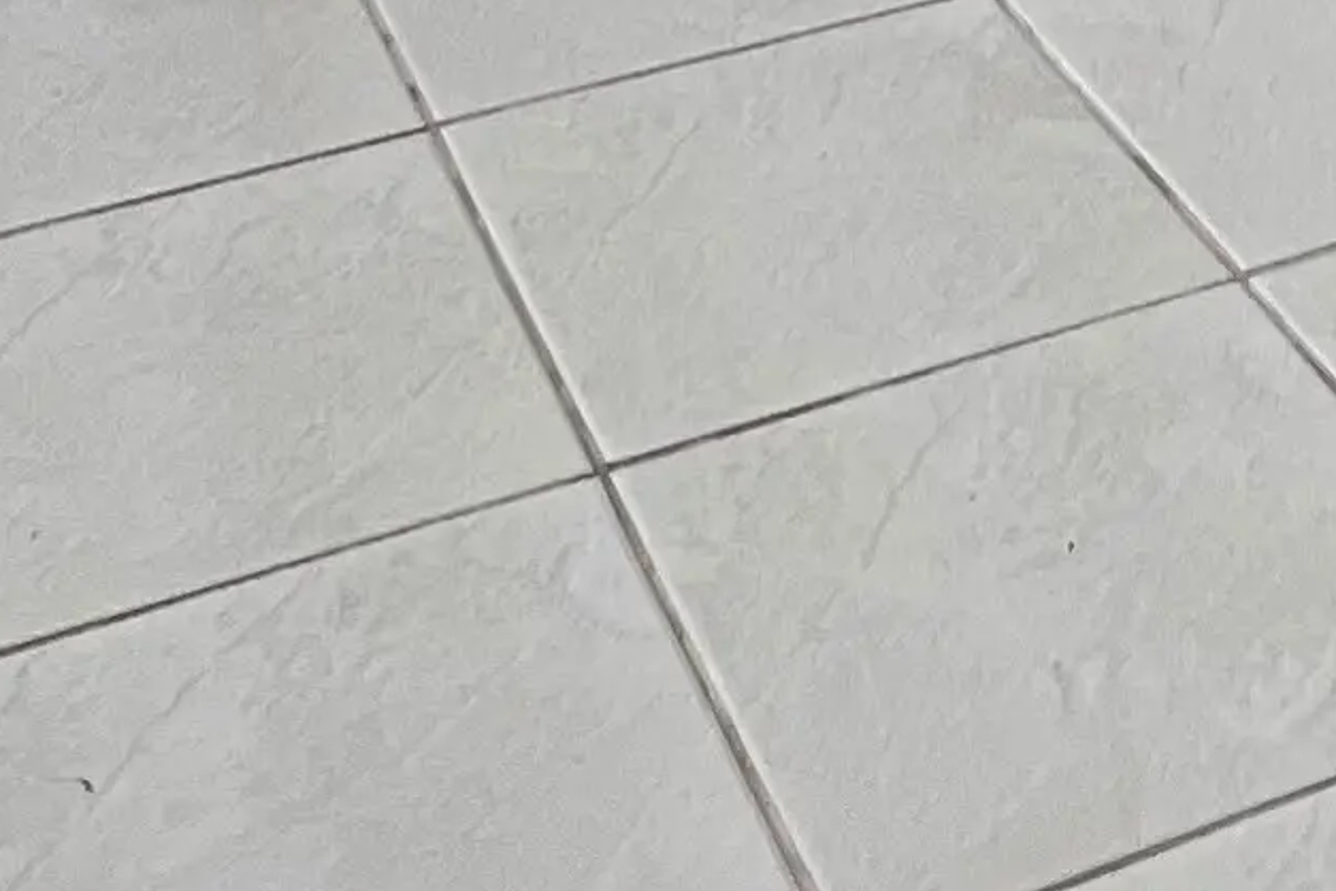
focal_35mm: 87
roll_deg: +0.7
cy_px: -1782
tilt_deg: +0.5
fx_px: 3228
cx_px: 1283
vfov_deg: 10.7
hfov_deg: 22.6
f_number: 1.8
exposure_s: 1/103
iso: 32
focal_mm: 1.57
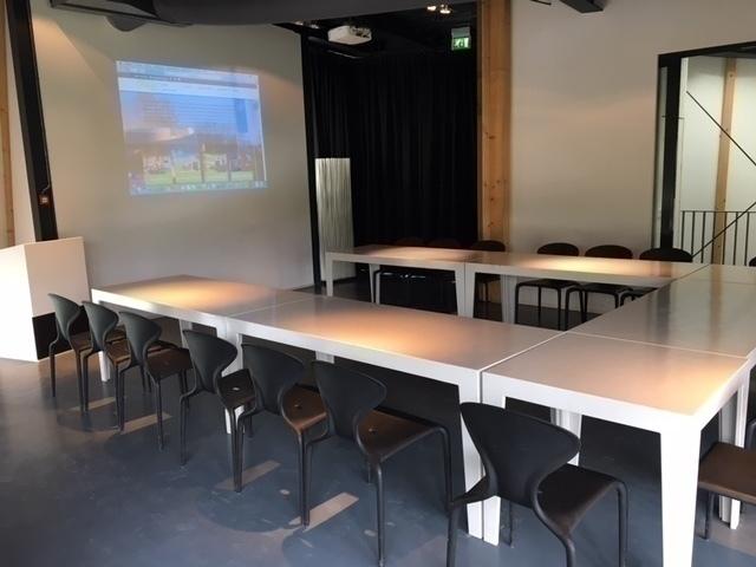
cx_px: 378
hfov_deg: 61.7
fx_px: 633
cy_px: 284
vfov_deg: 48.2
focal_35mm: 29
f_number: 2.2
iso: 80
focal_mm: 4.15
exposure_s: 1/33
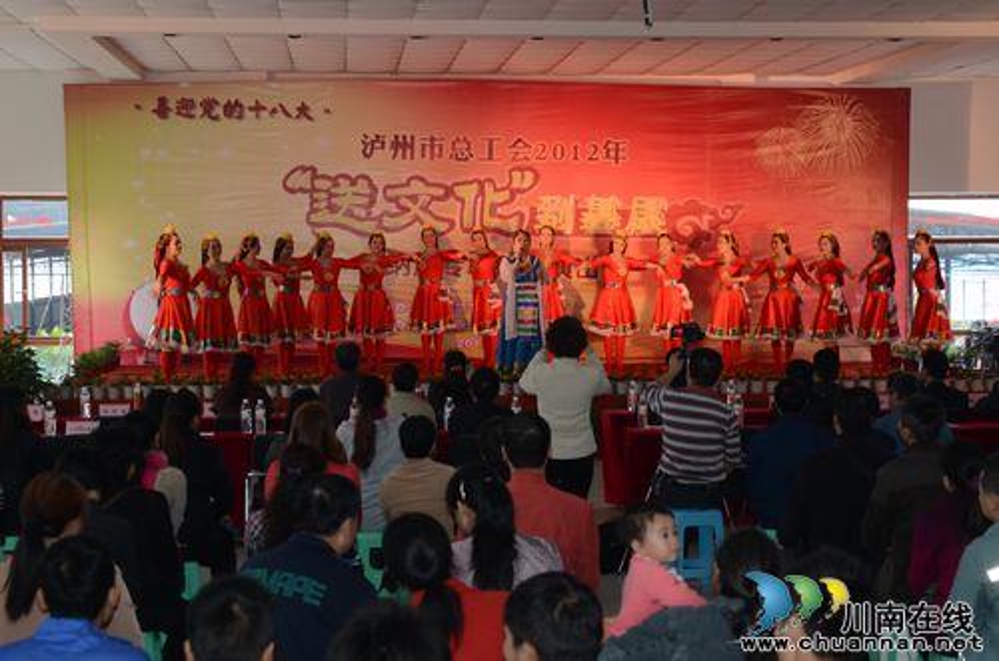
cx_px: 500
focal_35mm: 68
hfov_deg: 29.9
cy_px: 330
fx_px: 1869
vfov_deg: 20.1
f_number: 4.2
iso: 200
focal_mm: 45
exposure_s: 1/60
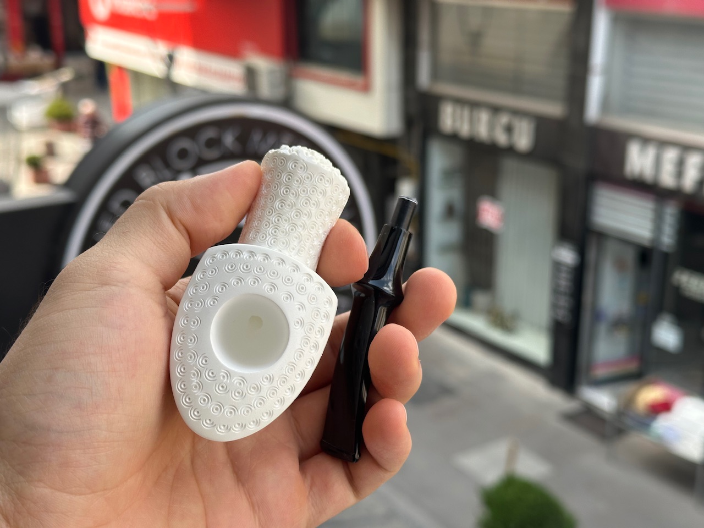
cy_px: 264
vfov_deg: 30.3
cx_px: 352
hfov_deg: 39.7
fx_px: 976
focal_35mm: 48
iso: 64
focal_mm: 6.86
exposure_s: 1/590
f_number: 1.78
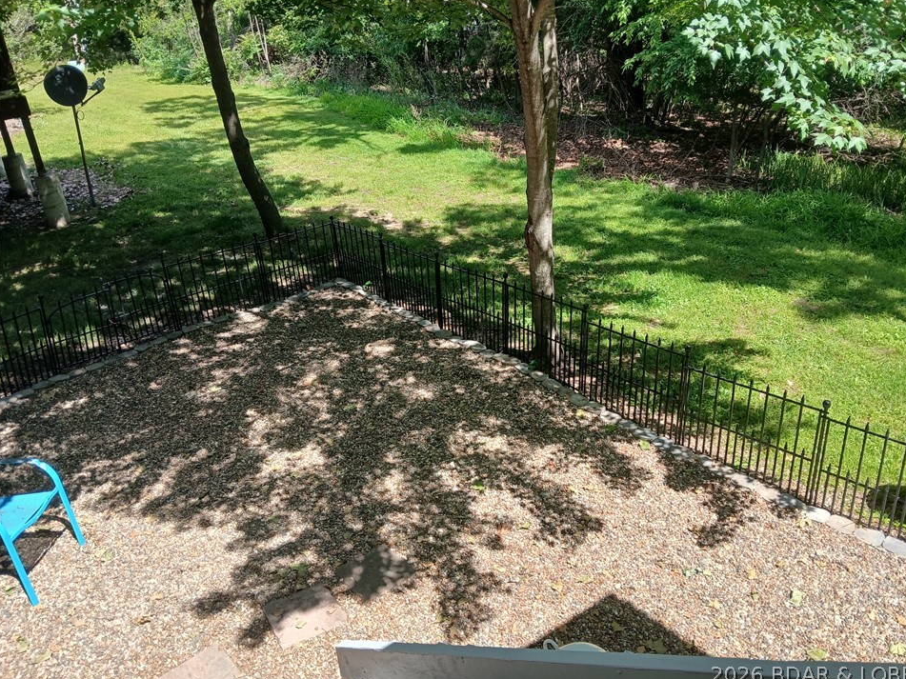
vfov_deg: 49.7
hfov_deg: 63.4
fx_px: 733
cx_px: 482
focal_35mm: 28
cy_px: 325
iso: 20
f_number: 1.8
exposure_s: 1/235
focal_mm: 3.98
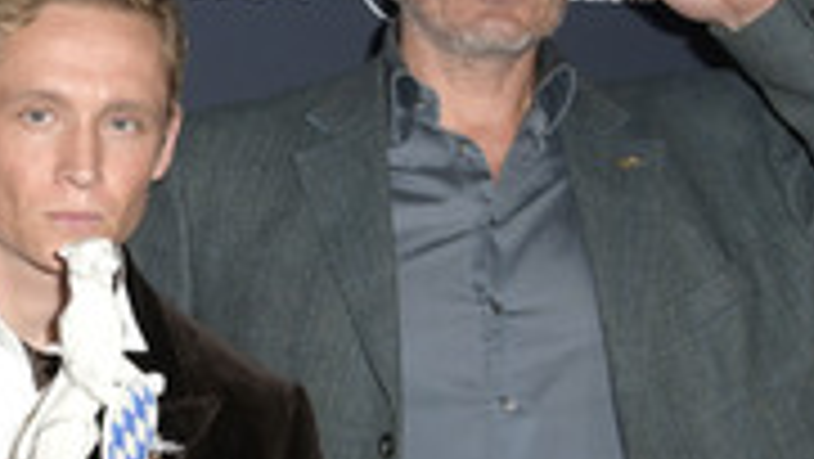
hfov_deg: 18.3
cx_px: 61
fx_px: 2483
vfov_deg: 10.5
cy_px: 342
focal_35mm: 115
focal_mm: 44
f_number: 5.6
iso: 1600
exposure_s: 1/250
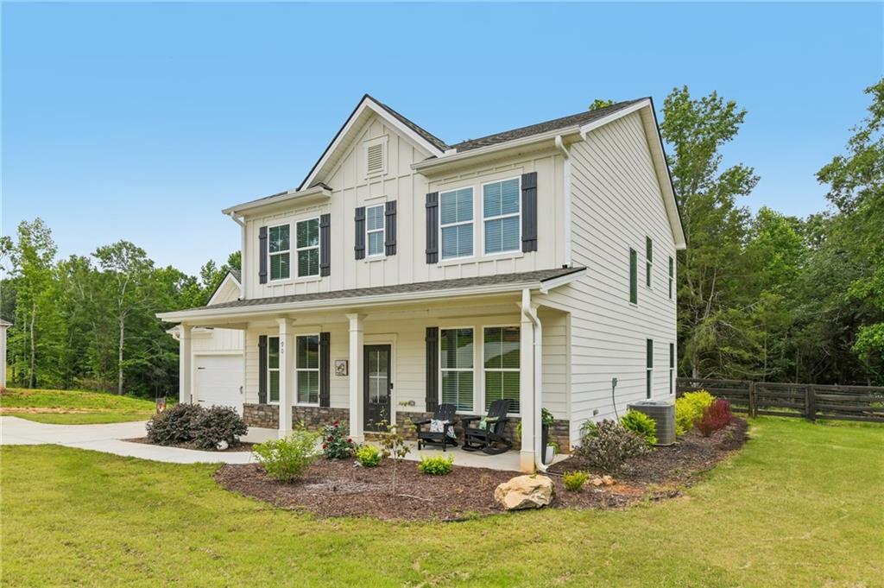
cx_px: 442
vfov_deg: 57.1
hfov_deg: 78.6
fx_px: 540
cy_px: 294
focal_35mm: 22
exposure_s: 1/1600
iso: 400
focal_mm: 22
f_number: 8
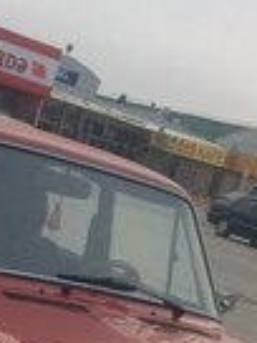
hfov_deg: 13.8
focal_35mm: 106
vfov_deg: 17.2
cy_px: 477
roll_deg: -15.0
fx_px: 1049
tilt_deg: -18.4
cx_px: 30
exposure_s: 1/33
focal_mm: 4.15
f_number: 2.2
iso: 50
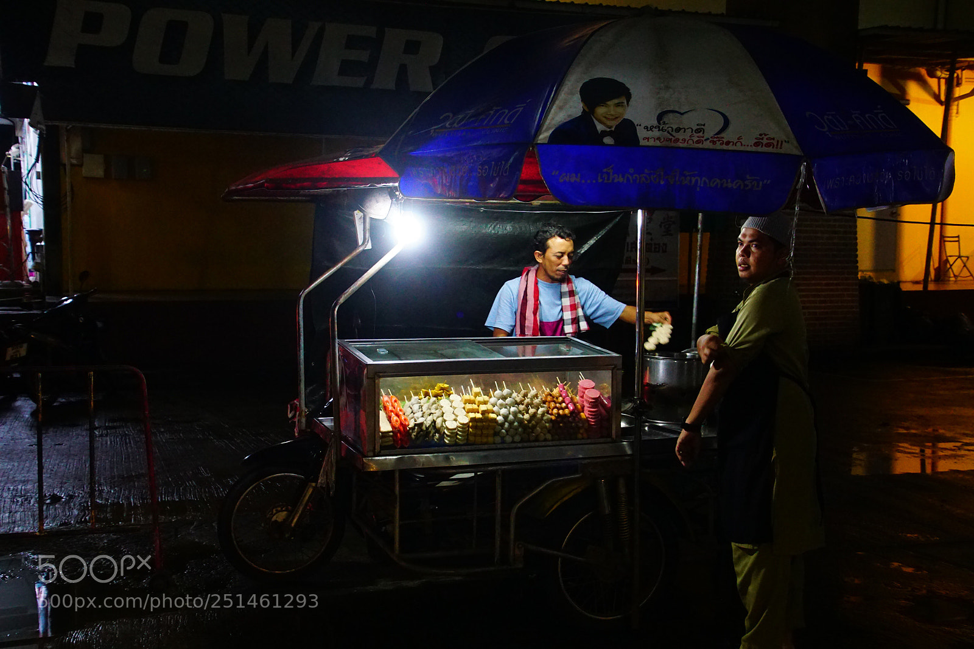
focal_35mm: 42
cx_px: 487
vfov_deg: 31.9
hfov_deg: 46.4
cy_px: 324
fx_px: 1136
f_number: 4.5
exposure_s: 1/60
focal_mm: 28
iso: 2500
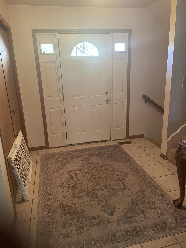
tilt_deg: -17.4
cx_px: 93
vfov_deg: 67.3
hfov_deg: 53.1
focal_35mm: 26
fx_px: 186
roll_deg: +2.4
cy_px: 124
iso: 400
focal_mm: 4.2
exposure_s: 1/40
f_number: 1.6
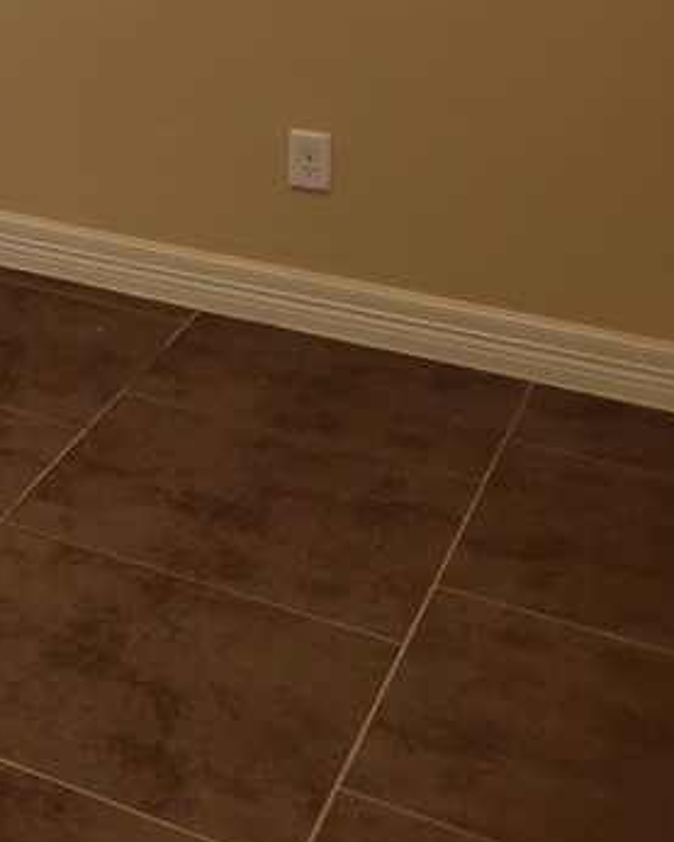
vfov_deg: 23.9
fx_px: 1869
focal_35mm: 75
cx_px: -506
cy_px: -58
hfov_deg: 17.1
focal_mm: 5.4
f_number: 1.8
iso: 200
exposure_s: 1/120
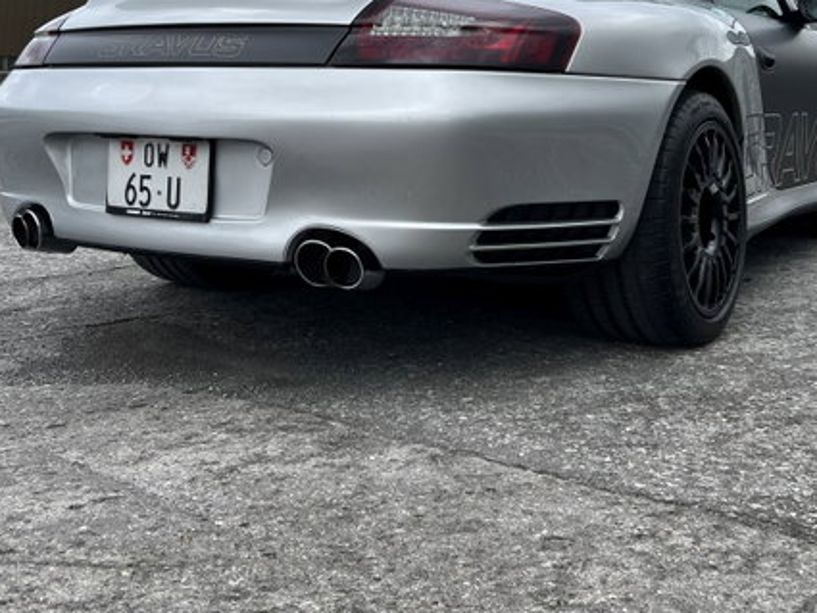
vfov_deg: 30.2
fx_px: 1110
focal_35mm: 47
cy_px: 123
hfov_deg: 40.3
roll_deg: +1.1
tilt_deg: -1.1
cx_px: 469
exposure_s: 1/2123
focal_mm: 5.7
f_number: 1.5
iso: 50
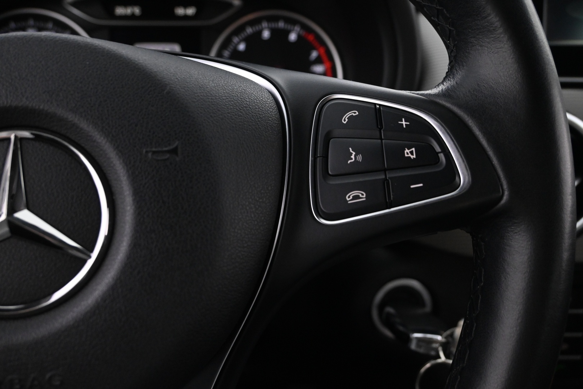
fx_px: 522
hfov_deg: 58.3
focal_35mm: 32
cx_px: 292
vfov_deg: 40.8
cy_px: 194
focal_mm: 21.5
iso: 2500
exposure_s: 1/15
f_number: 5
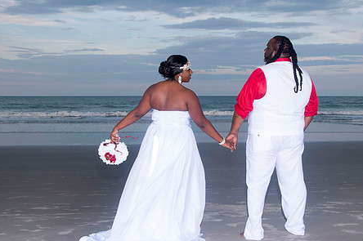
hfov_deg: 41.7
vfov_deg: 28.5
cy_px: 138
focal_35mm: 47
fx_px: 473
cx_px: 220
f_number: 5.6
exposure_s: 1/200
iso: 400
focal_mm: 24
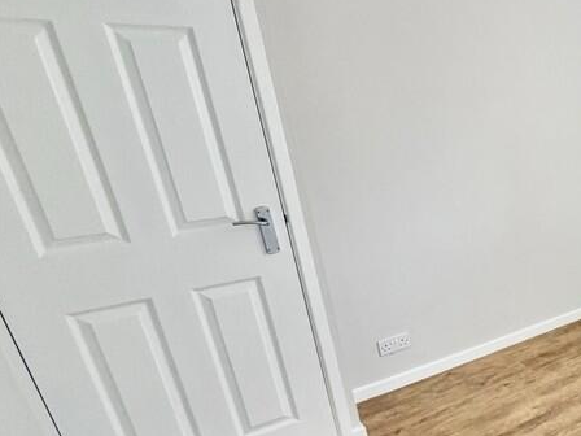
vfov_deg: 43.5
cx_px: 619
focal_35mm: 32
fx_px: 537
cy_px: 295
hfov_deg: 45.0
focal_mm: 2.22
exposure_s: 1/121
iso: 160
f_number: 2.2
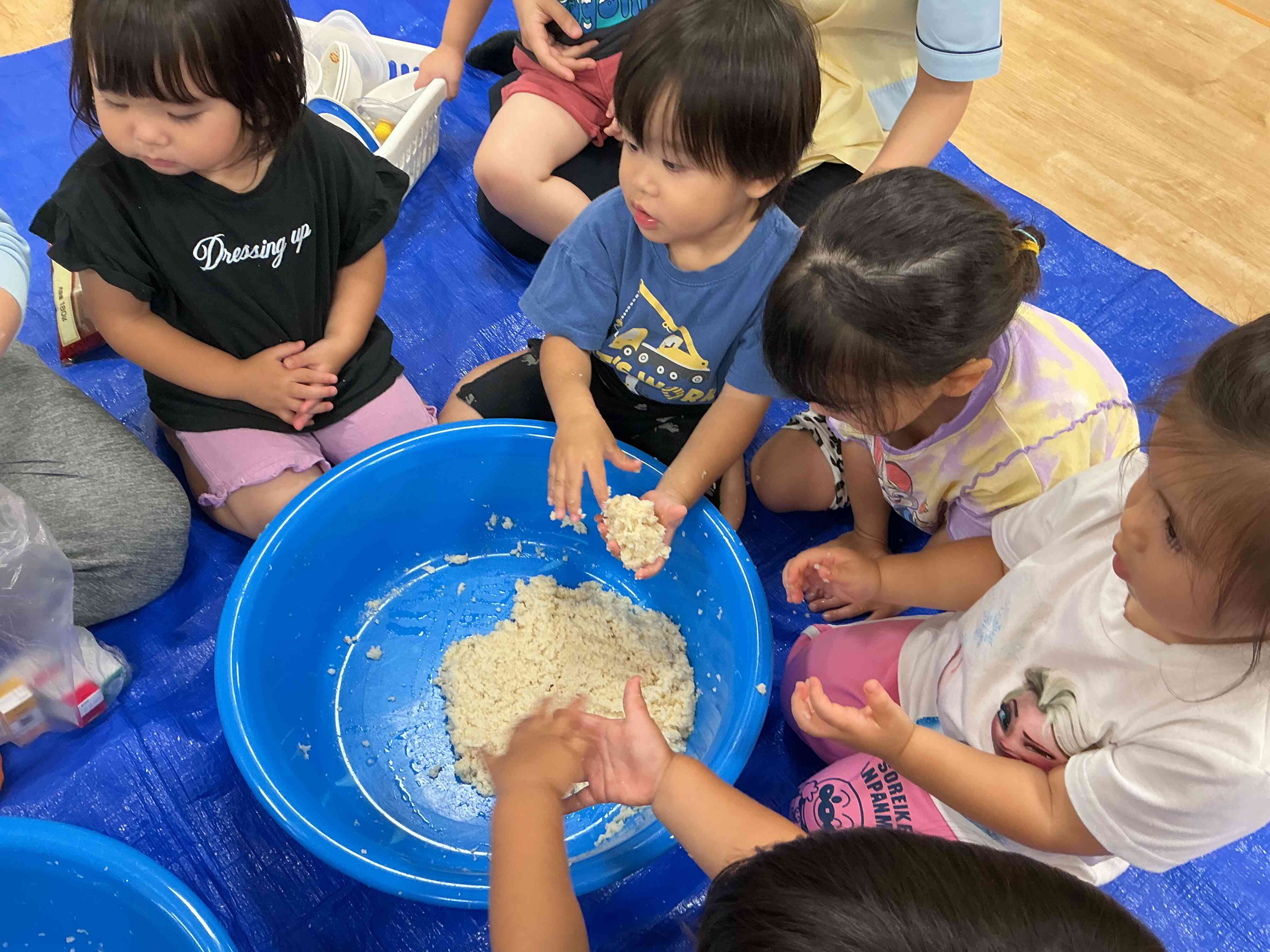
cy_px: 476
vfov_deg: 48.2
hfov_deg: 61.7
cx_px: 635
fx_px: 1064
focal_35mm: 29
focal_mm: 3
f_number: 1.8
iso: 50
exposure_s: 1/50
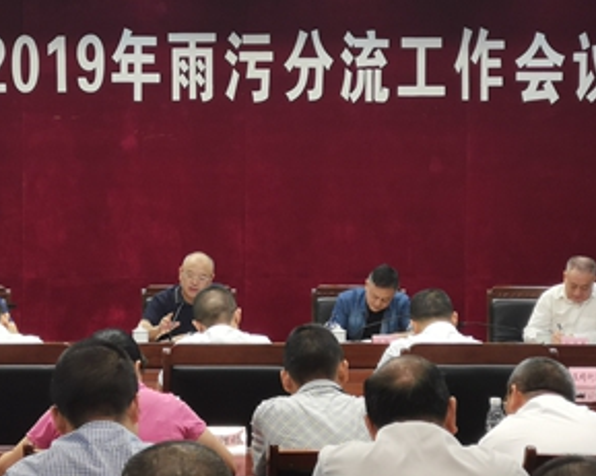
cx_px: 192
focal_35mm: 103
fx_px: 1816
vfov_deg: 14.9
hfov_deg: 18.6
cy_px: 263
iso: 80
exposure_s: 1/50
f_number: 2.4
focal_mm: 3.95
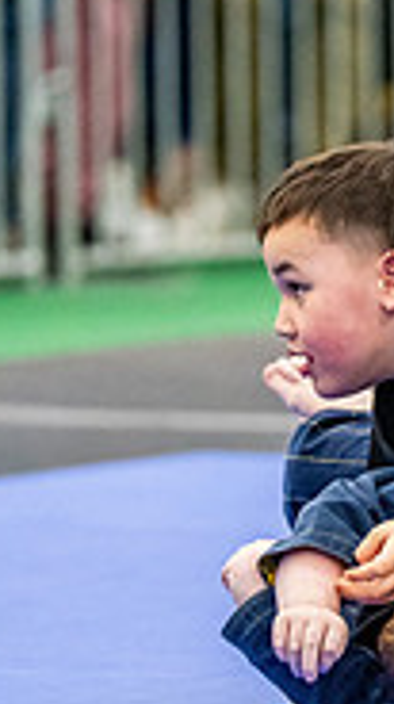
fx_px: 12322
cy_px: 407
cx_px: 627
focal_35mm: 661
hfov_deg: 1.8
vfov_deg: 3.3
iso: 6400
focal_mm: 200
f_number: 2.8
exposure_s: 1/500
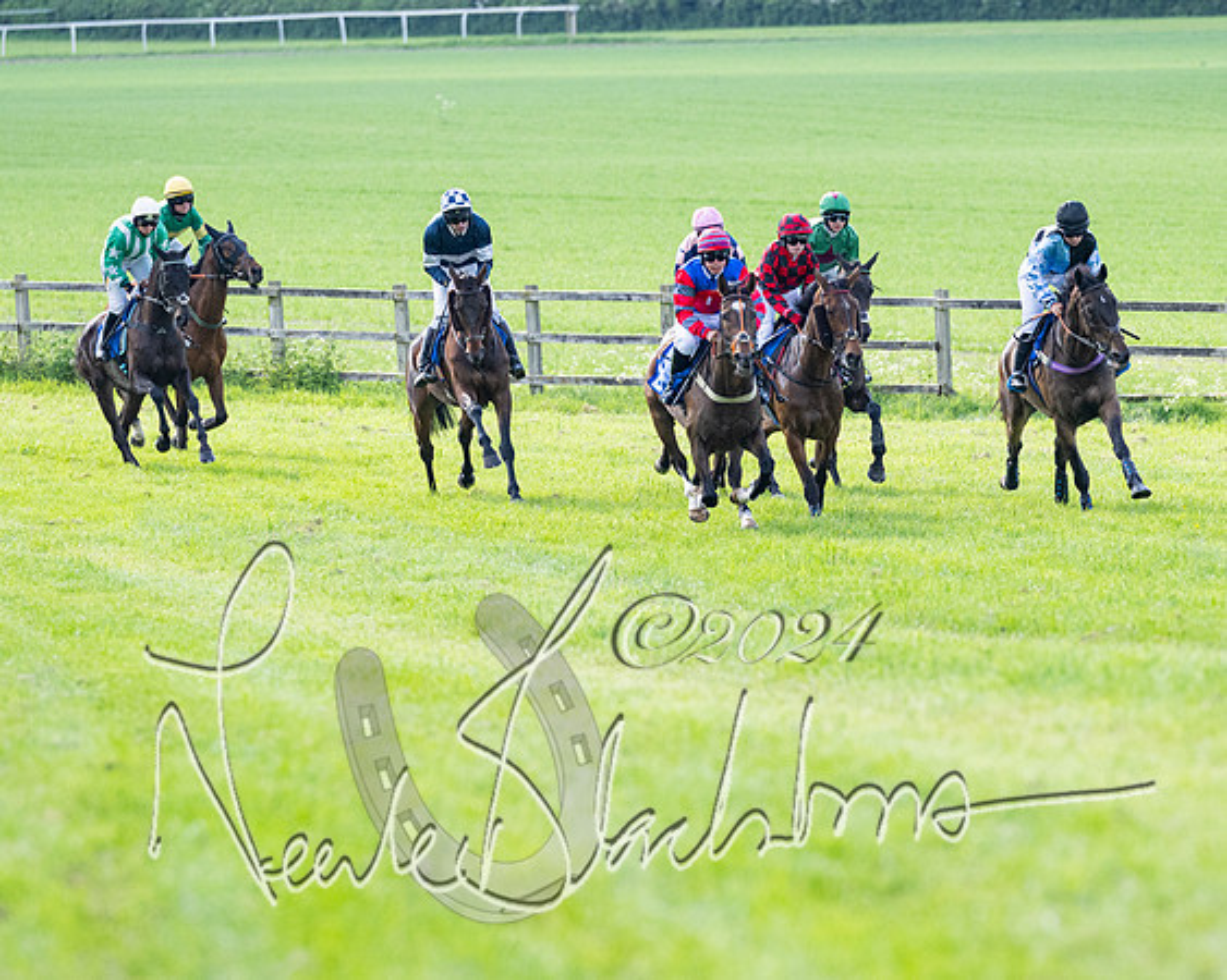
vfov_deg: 4.8
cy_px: 490
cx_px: 641
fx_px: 11747
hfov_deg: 6.0
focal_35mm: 324
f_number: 4
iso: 1000
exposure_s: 1/3200
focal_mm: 200
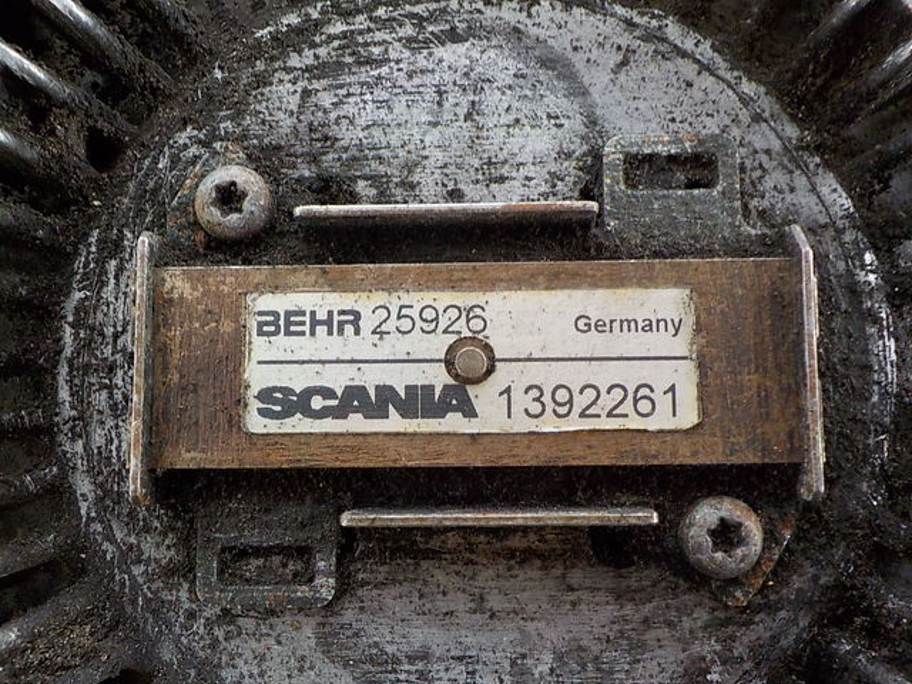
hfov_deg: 60.0
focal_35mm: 30
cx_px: 456
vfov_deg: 46.8
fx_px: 790
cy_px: 342
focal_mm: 4.1
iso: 250
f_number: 3.3
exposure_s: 1/30
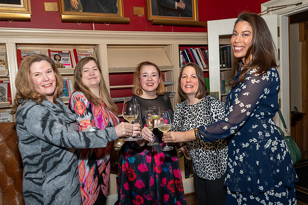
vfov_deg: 41.4
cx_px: 149
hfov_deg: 59.1
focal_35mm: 32
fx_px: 272
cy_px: 109
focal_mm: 18
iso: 400
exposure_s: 1/250
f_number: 7.1
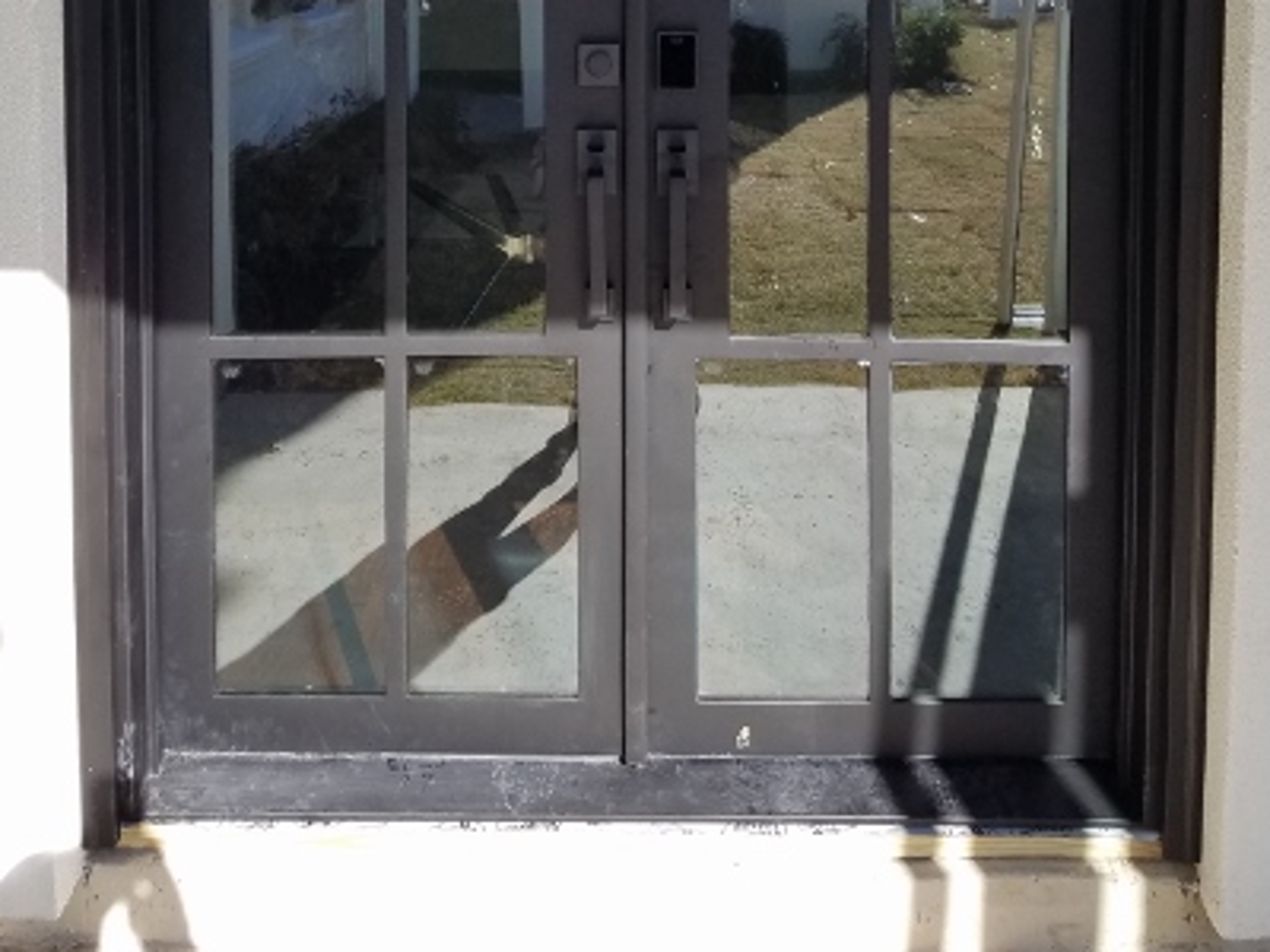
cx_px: 625
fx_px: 1431
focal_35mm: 39
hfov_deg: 47.9
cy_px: 35
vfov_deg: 34.1
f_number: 1.7
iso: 50
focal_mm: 4.2
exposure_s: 1/954
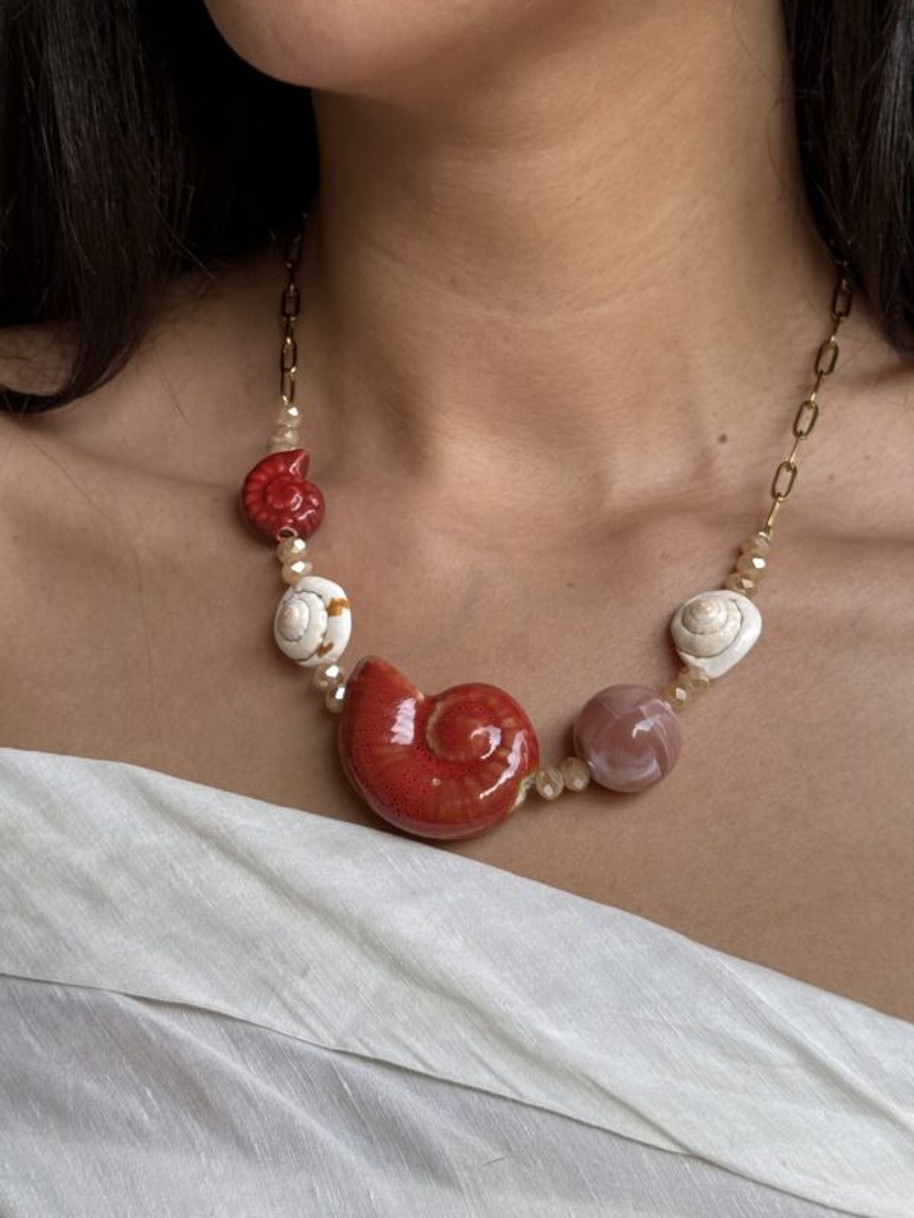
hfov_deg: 30.3
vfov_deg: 39.7
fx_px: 1690
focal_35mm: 48
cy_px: 609
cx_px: 457
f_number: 1.78
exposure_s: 1/304
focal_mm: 6.76
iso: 64
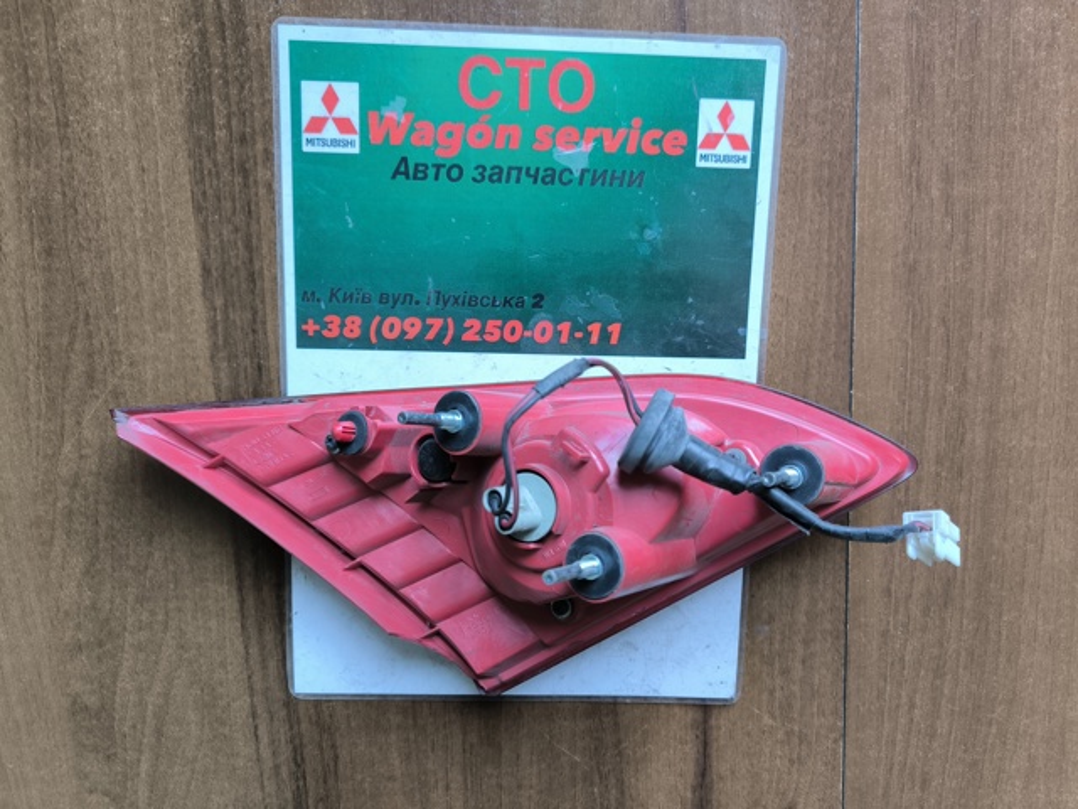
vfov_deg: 56.8
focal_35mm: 24
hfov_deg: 71.6
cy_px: 404
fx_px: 747
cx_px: 539
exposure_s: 1/100
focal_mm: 6.92
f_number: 1.9
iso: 320
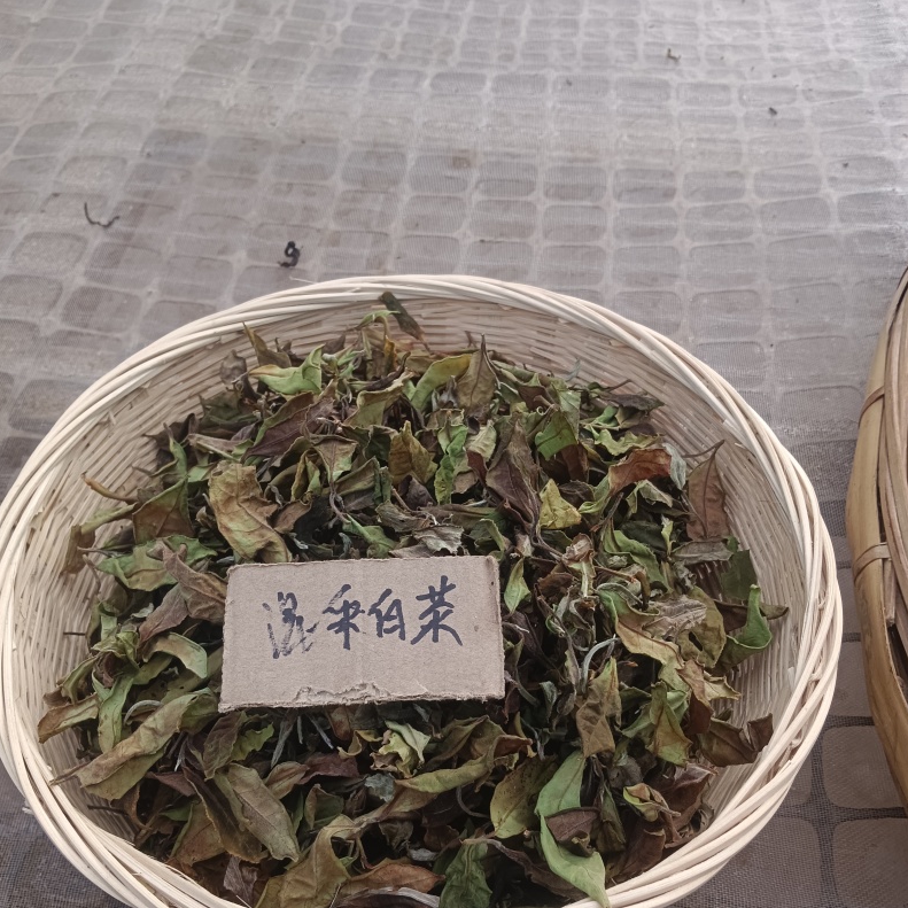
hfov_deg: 52.5
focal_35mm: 31
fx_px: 920
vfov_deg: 51.8
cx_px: 452
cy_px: 584
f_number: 1.8
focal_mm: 3.96
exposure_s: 1/100
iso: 746
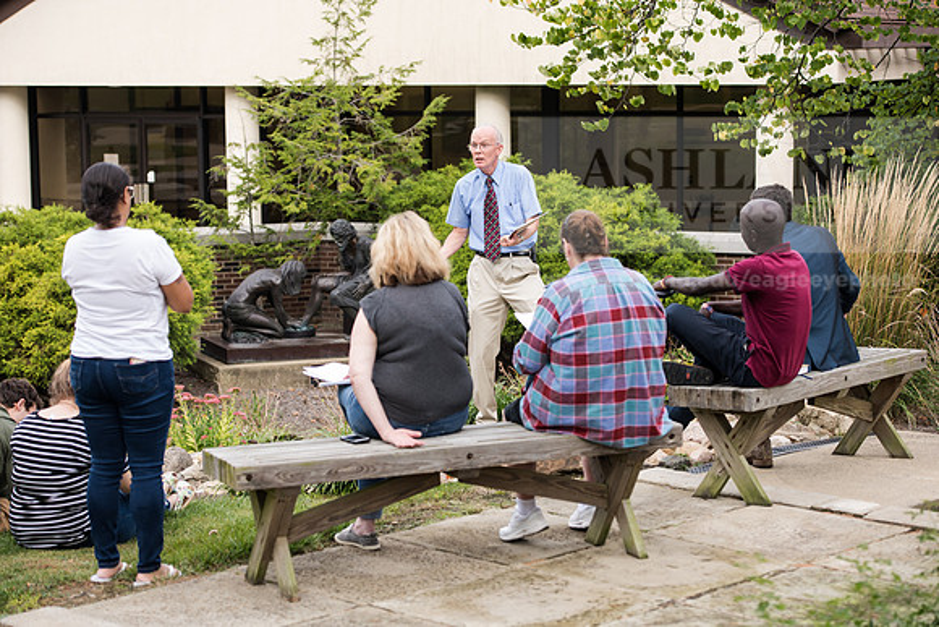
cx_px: 470
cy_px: 314
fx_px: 2139
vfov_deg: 16.7
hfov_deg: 24.8
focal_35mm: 82
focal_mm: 82
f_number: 4
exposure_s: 1/400
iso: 200
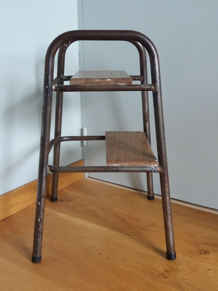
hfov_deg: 49.7
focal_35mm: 28
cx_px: 109
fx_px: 235
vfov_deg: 63.4
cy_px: 146
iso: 160
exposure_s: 1/33
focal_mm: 3.7
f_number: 1.9
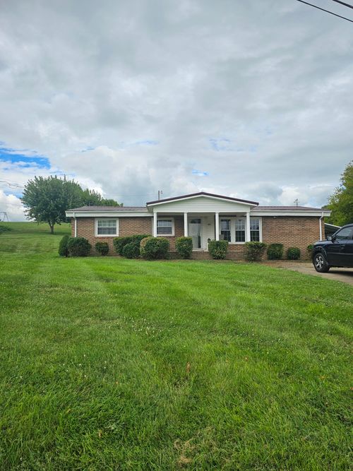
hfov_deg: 58.9
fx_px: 313
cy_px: 236
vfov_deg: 73.9
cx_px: 176
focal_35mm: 23
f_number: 1.7
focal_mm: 6.3
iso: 12
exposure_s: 1/1571
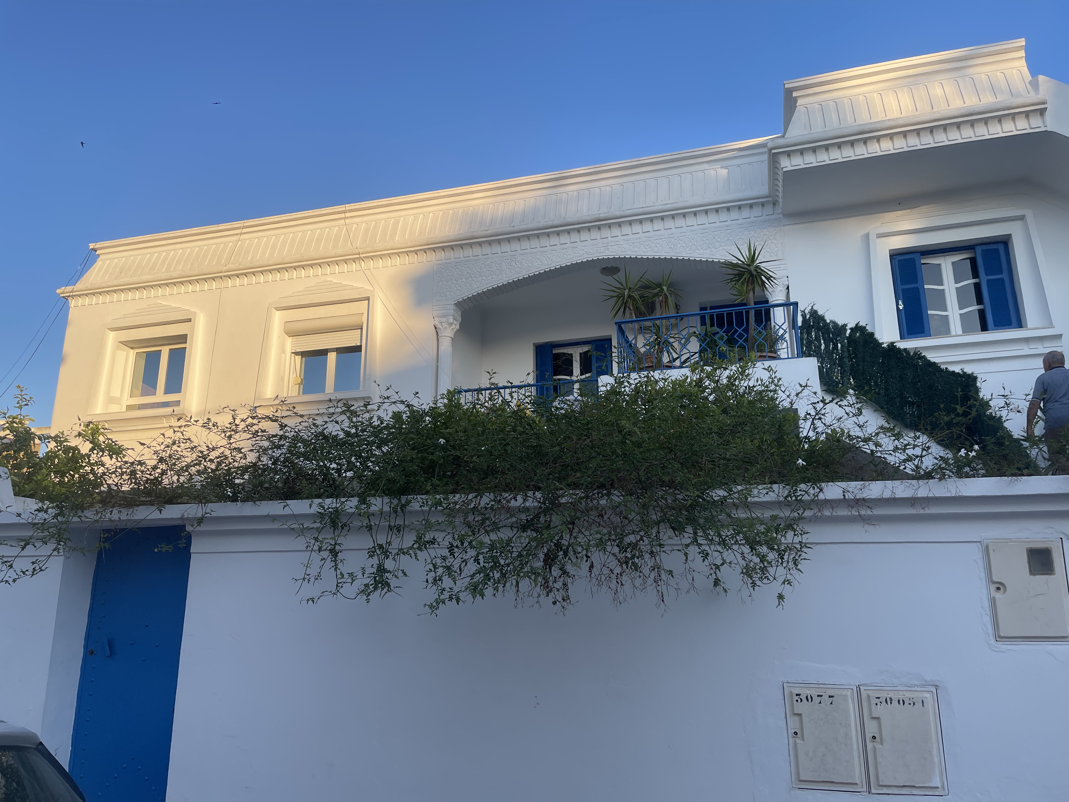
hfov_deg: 69.4
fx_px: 772
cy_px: 401
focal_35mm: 25
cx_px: 534
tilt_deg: +15.3
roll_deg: -1.2
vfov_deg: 54.9
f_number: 1.6
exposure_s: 1/1011
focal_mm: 5.1
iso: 32
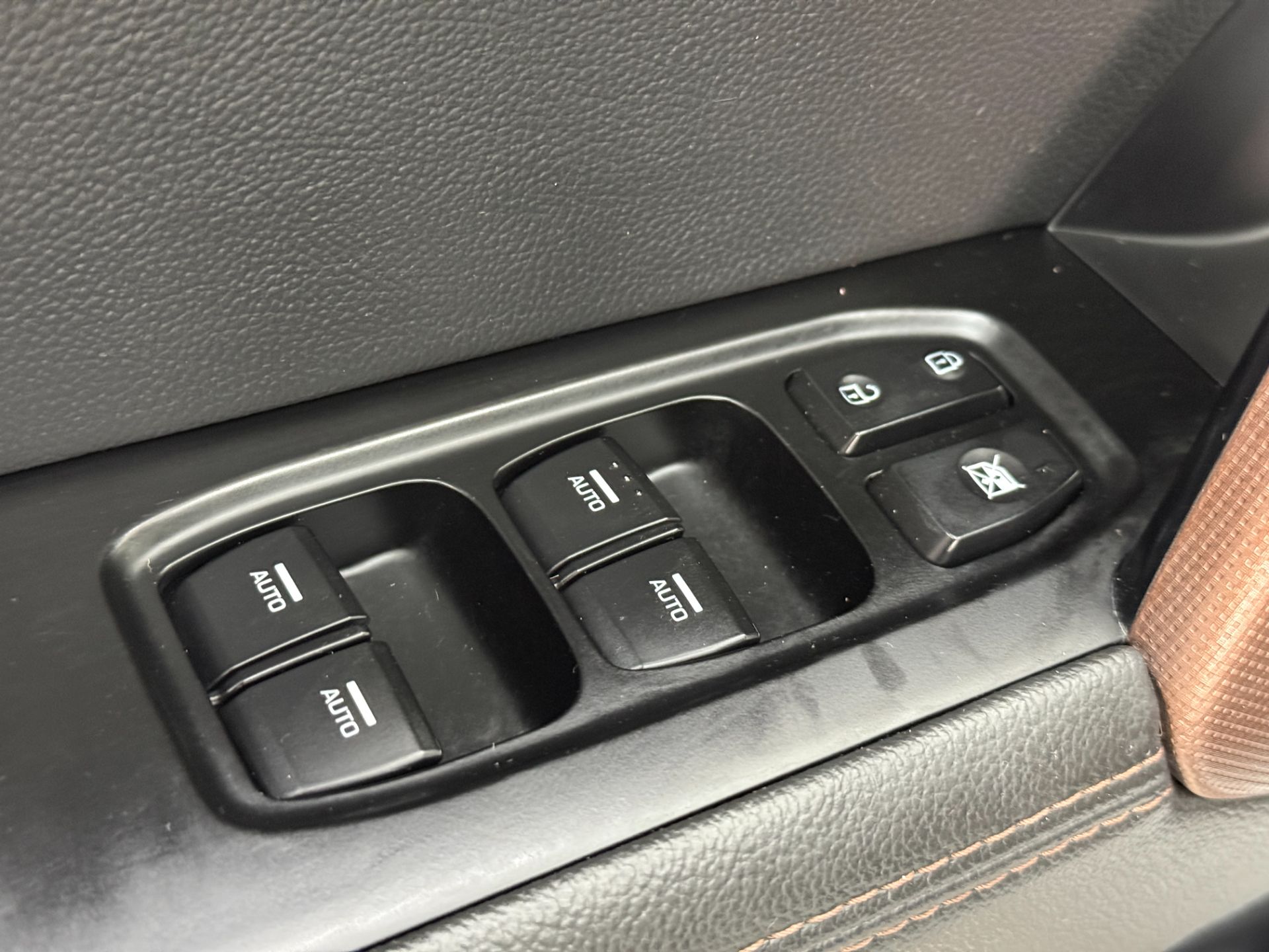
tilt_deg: -43.9
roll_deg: -4.9
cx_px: 634
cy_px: 476
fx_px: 1760
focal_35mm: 48
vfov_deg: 30.3
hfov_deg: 39.7
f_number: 1.78
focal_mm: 6.76
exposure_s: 1/30
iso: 640
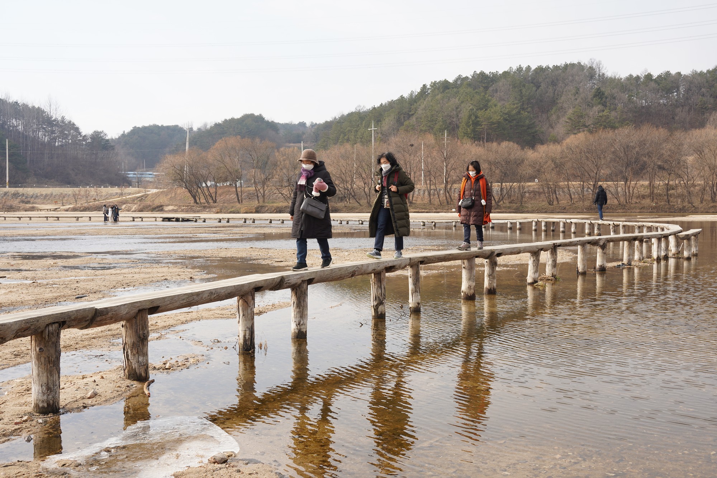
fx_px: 757
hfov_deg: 50.7
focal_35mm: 38
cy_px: 239
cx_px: 358
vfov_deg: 35.1
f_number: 9
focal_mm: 38
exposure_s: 1/100
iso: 100
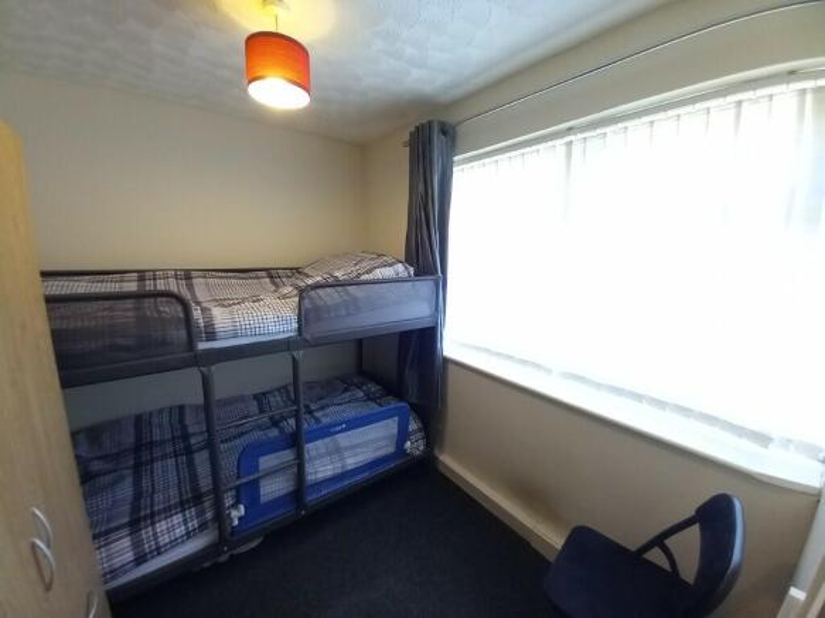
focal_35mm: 13
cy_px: 309
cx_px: 412
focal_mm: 1.13
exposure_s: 1/50
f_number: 2.2
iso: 160
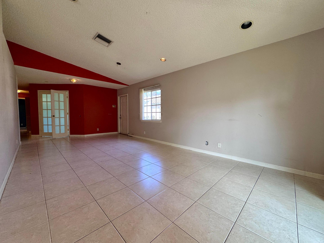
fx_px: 131
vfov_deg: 85.7
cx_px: 162
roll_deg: -0.5
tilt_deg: -3.6
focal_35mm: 14
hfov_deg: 102.1
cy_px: 122
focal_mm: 2.22
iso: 200
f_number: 2.2
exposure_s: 1/120
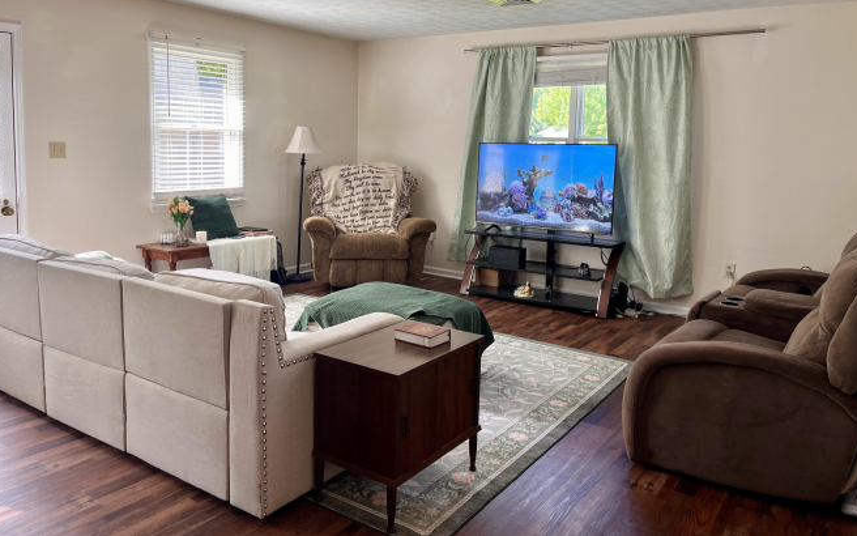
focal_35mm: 28
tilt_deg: -6.4
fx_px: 654
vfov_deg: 44.3
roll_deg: -1.7
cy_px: 210
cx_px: 430
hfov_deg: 66.5
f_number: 1.6
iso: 80
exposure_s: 1/120
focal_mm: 5.1
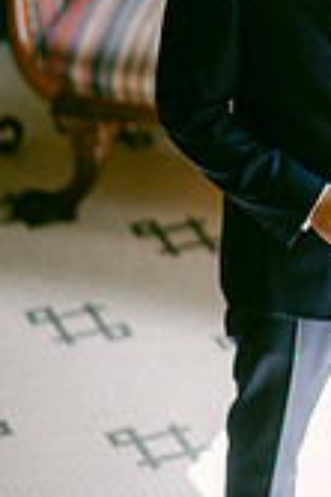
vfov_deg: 7.3
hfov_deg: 4.8
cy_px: 101
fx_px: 3911
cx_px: 440
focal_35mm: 283
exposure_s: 1/1600
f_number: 1.4
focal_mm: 105
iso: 400
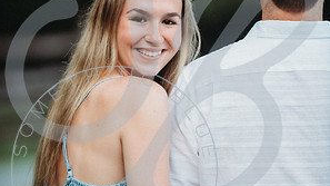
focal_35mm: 317
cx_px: 164
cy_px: 85
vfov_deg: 3.8
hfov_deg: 6.8
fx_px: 2774
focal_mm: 200
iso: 400
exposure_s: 1/250
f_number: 2.8
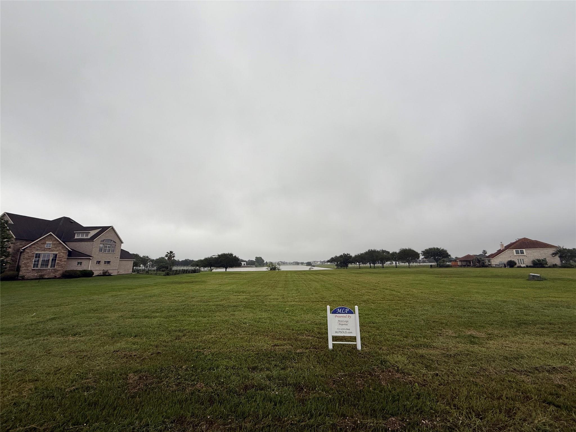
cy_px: 216
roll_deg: +0.7
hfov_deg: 102.1
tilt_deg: +11.1
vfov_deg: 85.7
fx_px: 233
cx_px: 288
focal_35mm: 14
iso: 50
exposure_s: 1/142
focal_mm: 2.22
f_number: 2.2
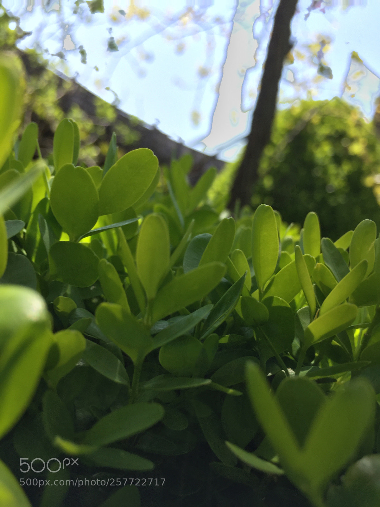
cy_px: 254
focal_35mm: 29
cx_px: 190
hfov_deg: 48.2
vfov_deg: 61.7
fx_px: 424
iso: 32
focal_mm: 4.15
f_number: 2.2
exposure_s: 1/879
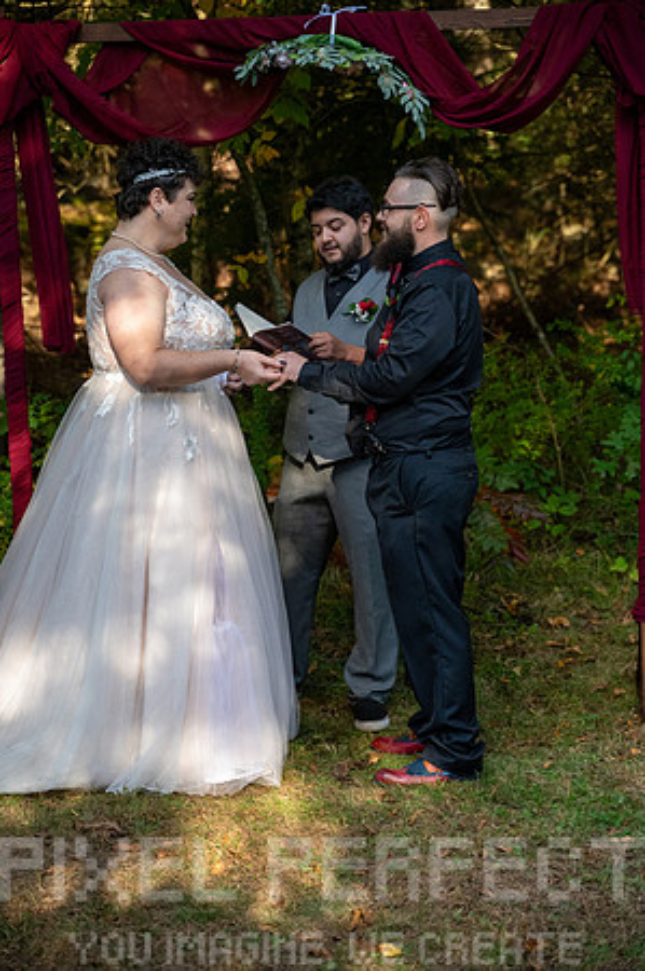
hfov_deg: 18.1
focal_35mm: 75
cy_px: 486
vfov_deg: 27.0
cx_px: 322
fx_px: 2020
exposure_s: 1/8000
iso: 6400
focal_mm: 75
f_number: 4
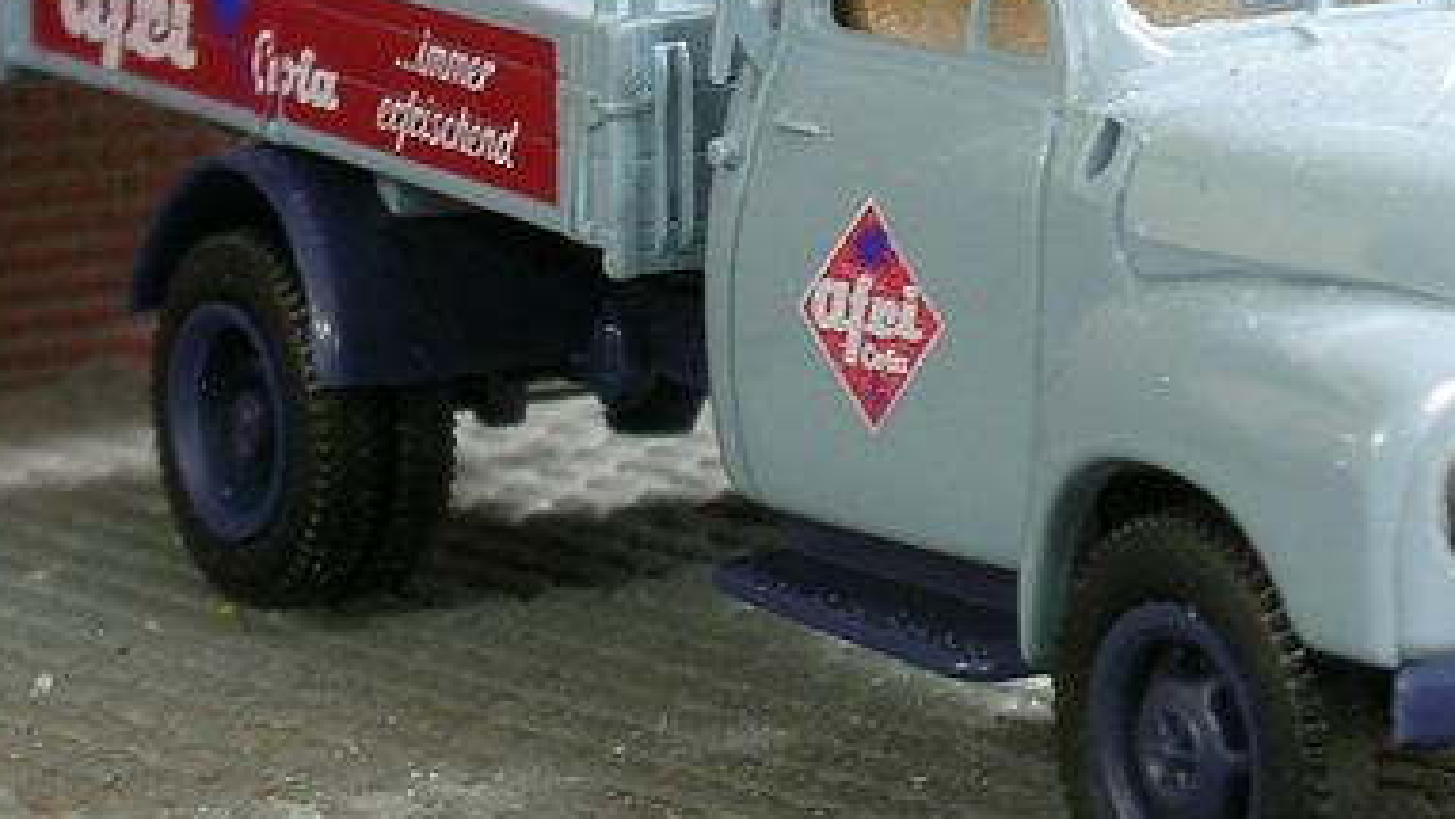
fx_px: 14200
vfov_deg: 3.3
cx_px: 865
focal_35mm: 368
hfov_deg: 5.9
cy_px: -392
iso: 50
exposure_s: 6.38
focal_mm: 12.6
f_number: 7.4
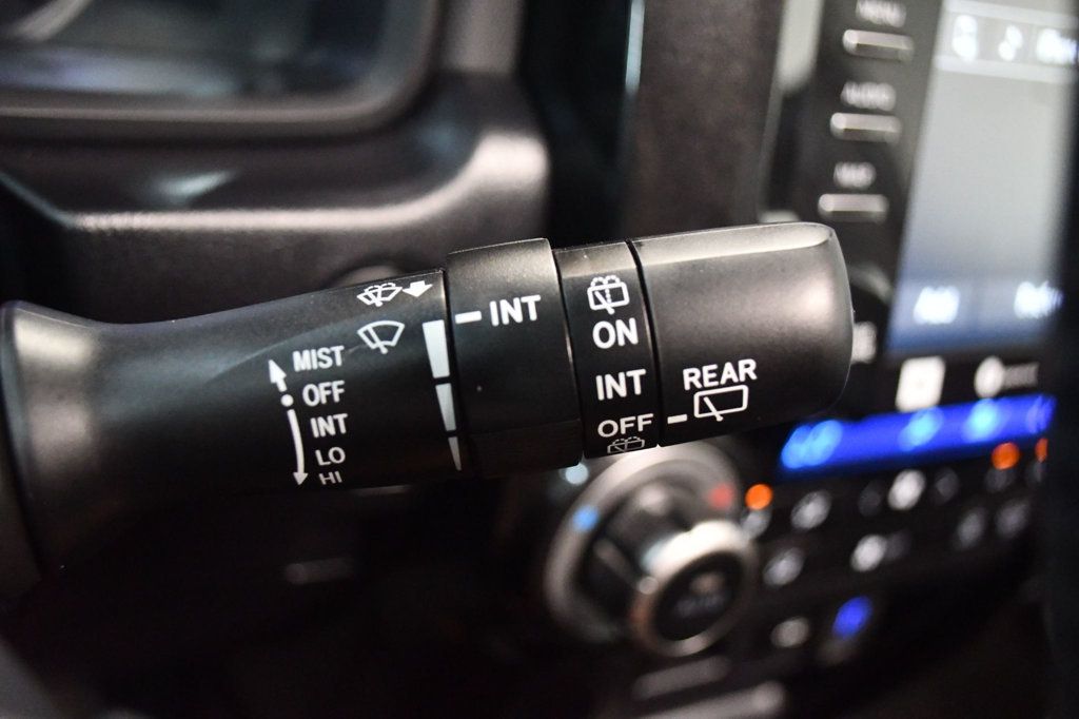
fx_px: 1168
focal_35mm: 39
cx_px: 540
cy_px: 360
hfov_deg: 49.6
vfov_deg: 34.2
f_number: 4.2
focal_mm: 26
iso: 8000
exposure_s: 1/60
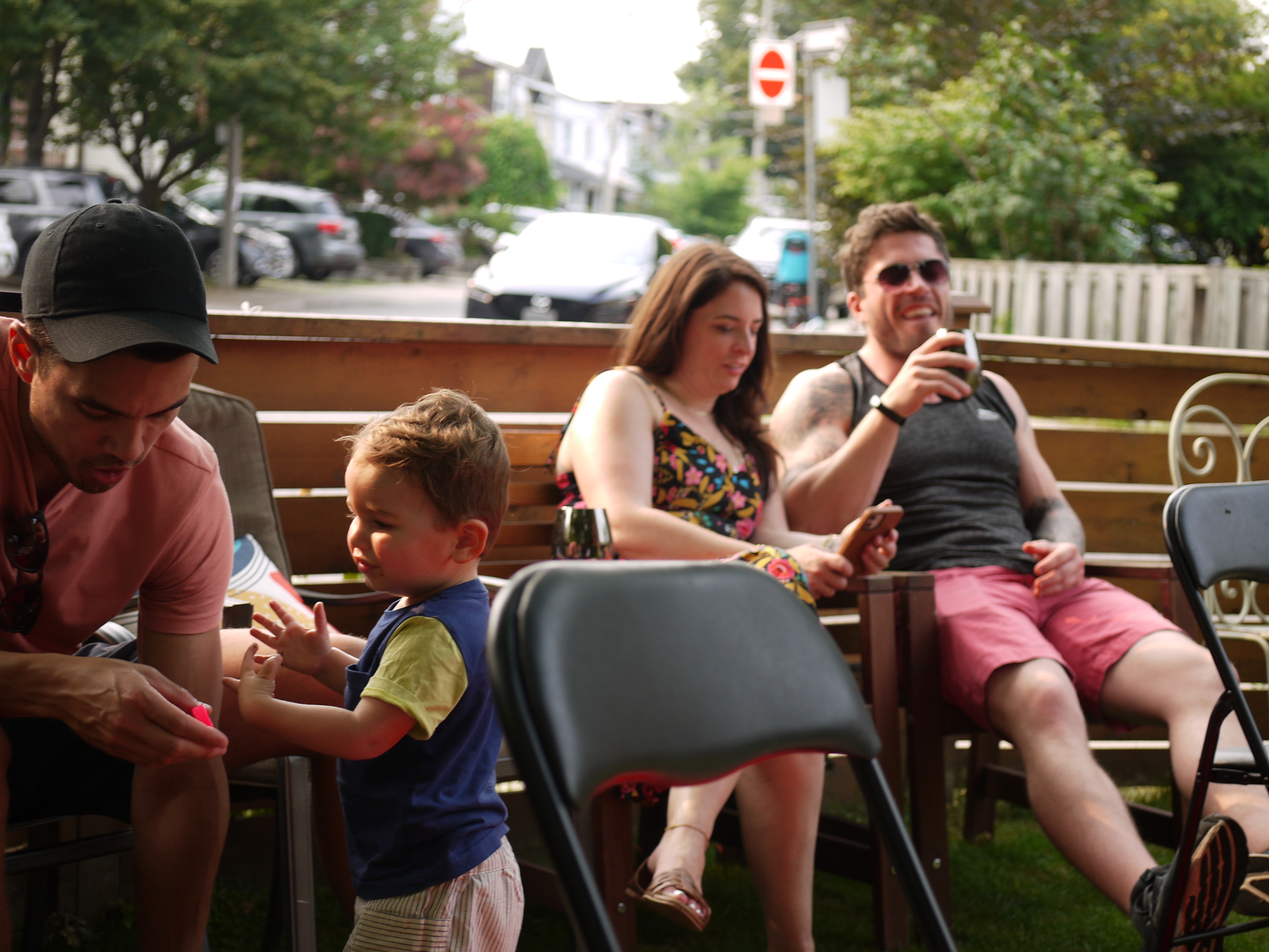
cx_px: 634
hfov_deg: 27.8
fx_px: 2566
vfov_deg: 21.0
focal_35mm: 70
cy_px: 476
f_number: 2.8
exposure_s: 1/160
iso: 100
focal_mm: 35
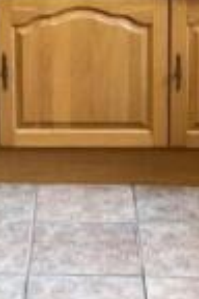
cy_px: -67
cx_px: 11
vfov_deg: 16.1
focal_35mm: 122
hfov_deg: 11.2
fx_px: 1012
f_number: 1.8
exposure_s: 1/50
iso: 250
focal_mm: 3
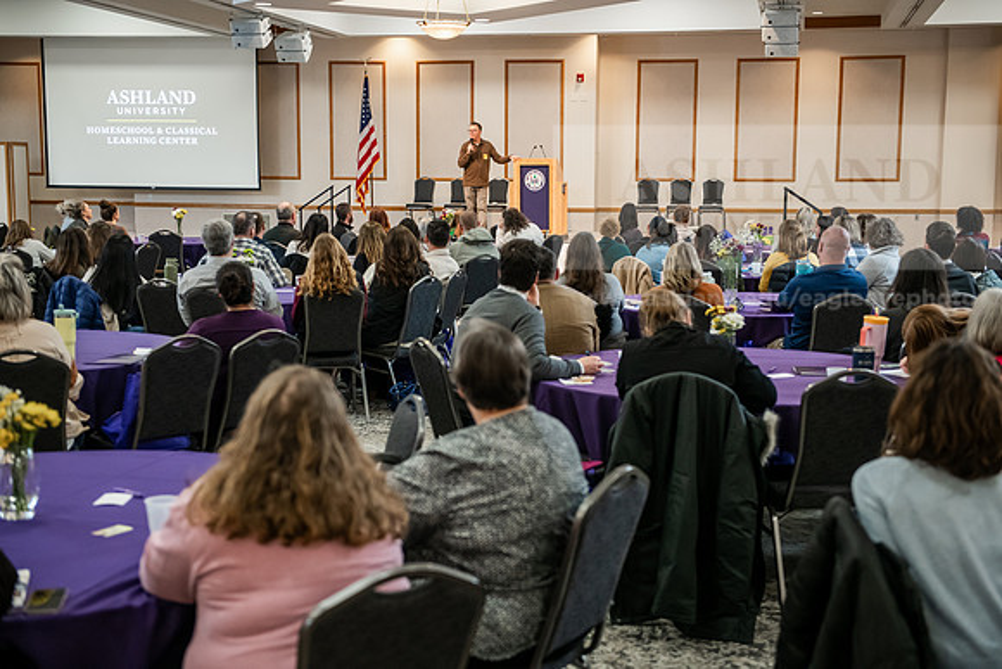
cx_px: 501
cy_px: 334
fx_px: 1531
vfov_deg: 24.6
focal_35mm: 55
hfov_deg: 36.2
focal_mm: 55
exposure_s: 1/160
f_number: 3.2
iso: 1600
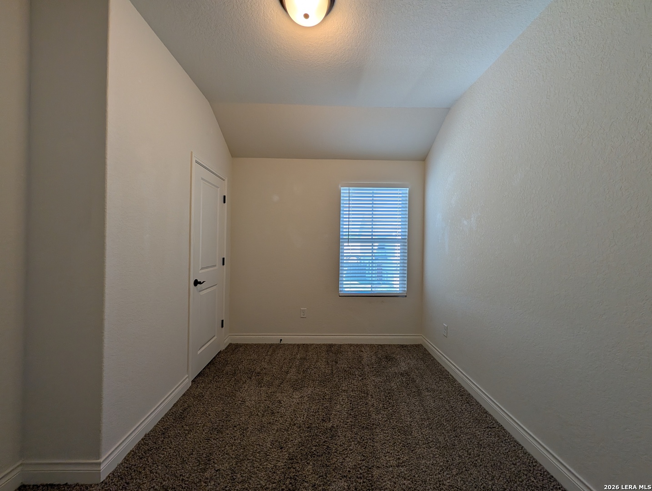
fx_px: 226
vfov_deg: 94.7
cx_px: 326
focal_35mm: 12
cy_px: 246
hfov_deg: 110.5
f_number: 1.7
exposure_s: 1/120
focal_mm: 2.02
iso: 49
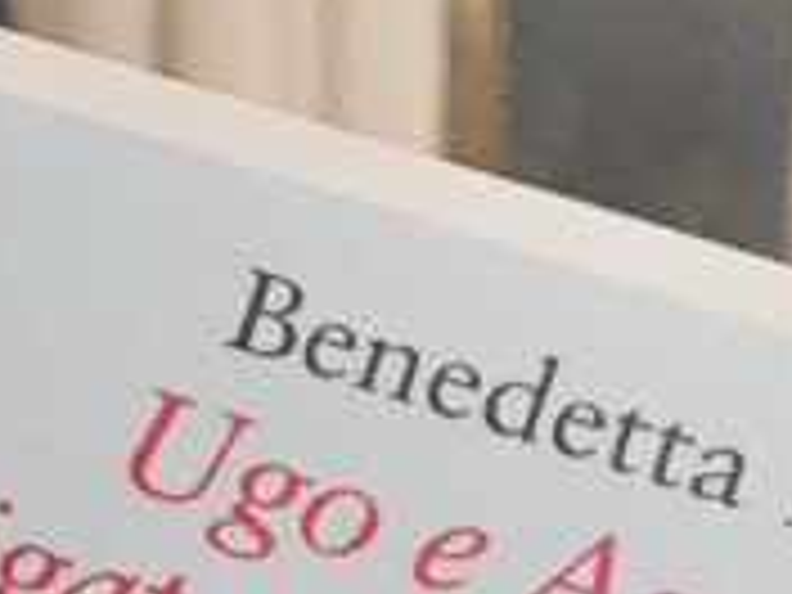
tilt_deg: -11.6
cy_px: 1566
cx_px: -1382
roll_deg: +4.5
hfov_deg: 9.5
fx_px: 3958
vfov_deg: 7.8
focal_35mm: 173
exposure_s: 1/25
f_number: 1.8
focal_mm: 4.25
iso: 400
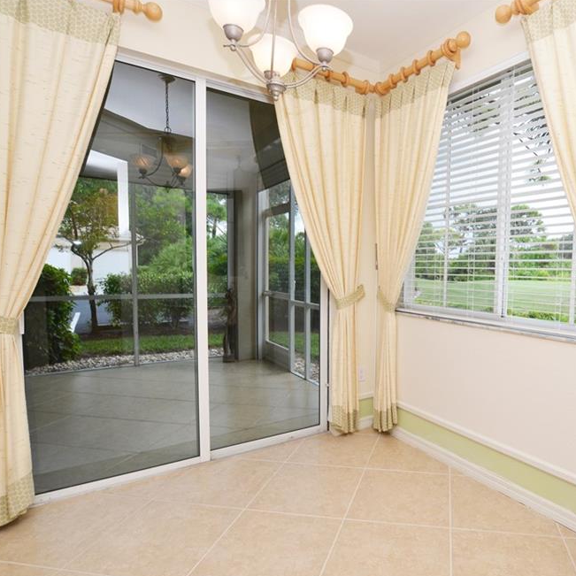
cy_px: 294
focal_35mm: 20
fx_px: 377
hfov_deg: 71.9
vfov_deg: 74.8
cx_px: 397
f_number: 8
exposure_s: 1/60
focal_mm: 10
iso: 200
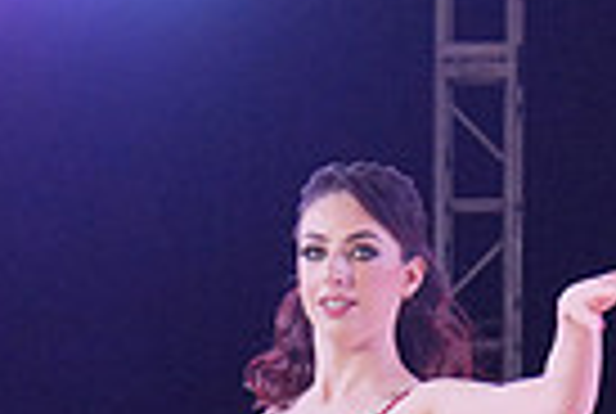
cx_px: 103
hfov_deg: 5.7
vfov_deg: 3.8
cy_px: 691
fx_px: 6156
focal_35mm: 359
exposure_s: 1/500
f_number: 4
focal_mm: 57
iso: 2000
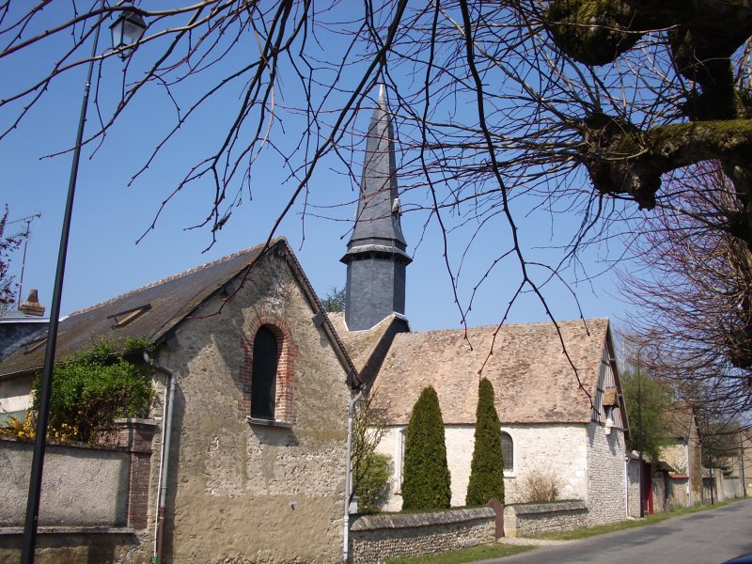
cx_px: 376
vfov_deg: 40.7
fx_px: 760
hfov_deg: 52.6
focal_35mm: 35
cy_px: 282
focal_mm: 5.8
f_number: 4.3
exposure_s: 1/500
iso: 80
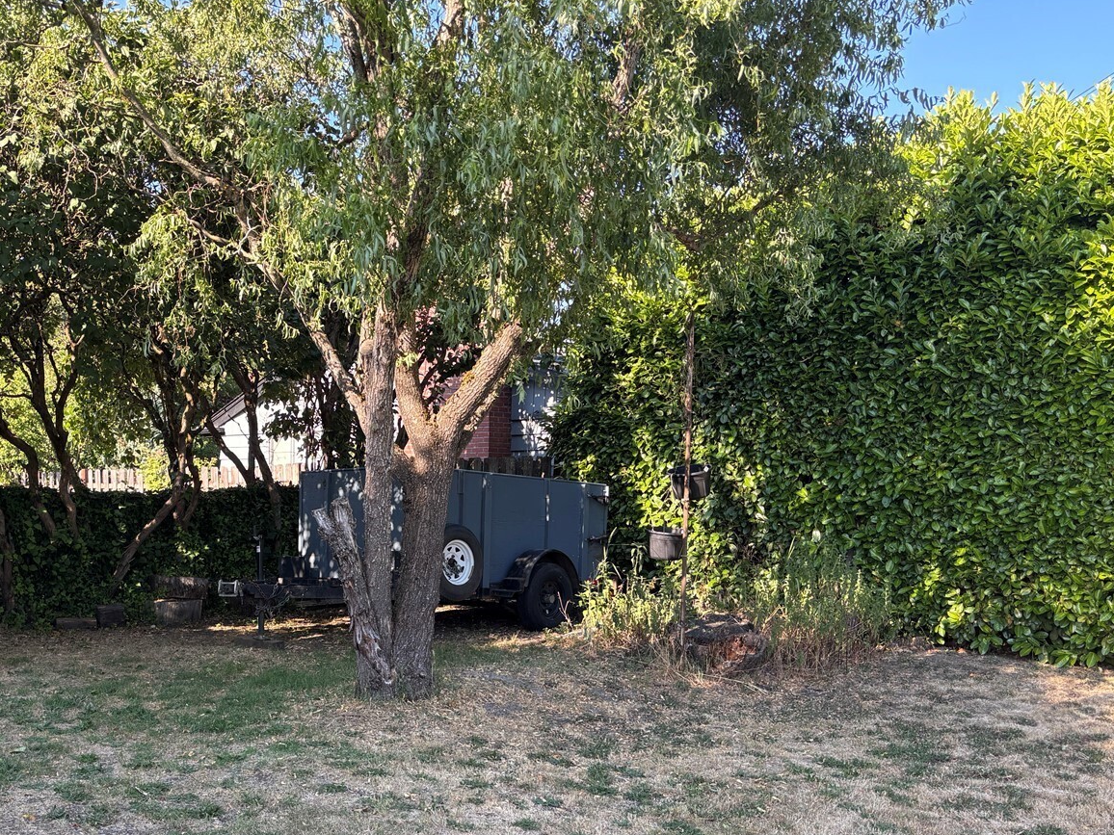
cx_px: 384
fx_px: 1159
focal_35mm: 36
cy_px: 569
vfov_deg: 39.1
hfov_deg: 50.5
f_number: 1.6
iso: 50
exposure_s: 1/280
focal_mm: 5.96
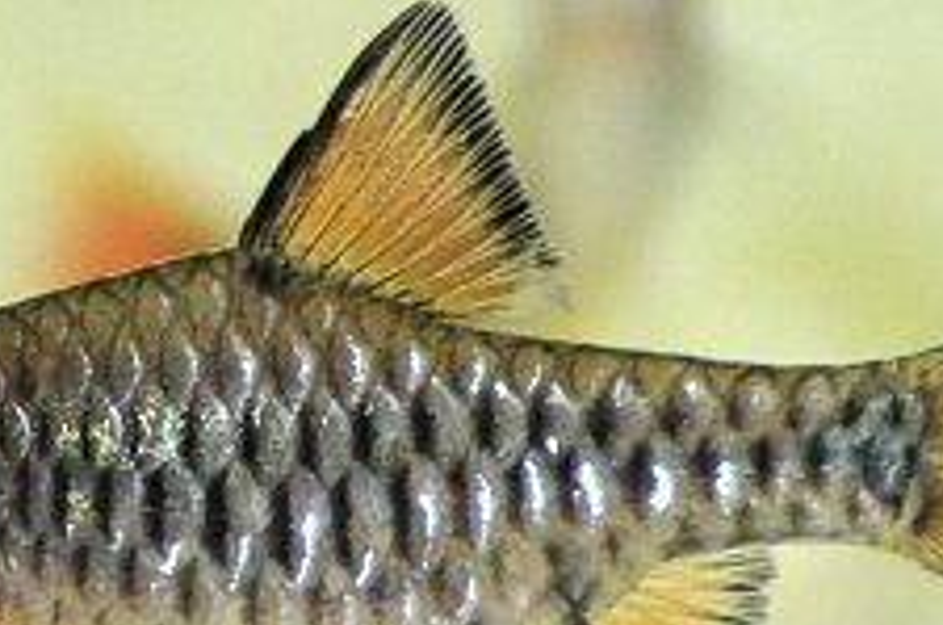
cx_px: 421
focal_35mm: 271
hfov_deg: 7.6
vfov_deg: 5.0
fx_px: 7084
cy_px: 484
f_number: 3.2
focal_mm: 90
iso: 800
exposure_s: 1/125
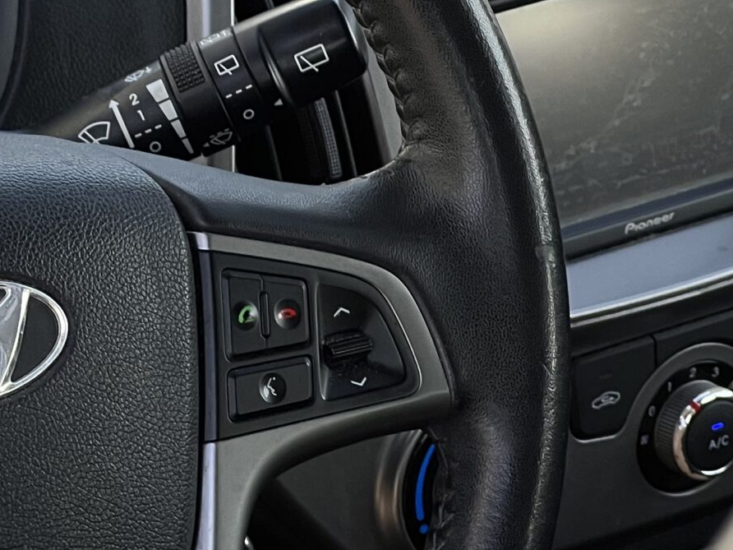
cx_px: -163
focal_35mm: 221
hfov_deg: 8.8
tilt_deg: -29.6
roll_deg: +2.1
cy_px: 350
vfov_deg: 6.7
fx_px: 4680
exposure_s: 1/99
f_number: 2.8
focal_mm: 9
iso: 40
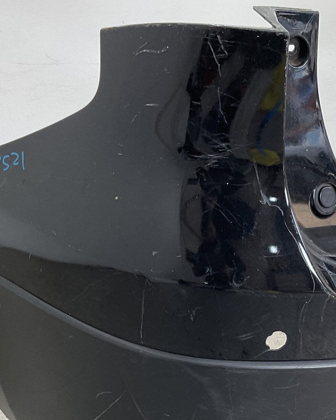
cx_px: 294
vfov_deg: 31.4
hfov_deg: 25.1
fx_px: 733
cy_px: 316
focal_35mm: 59
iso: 16
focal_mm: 3
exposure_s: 1/100
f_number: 1.8
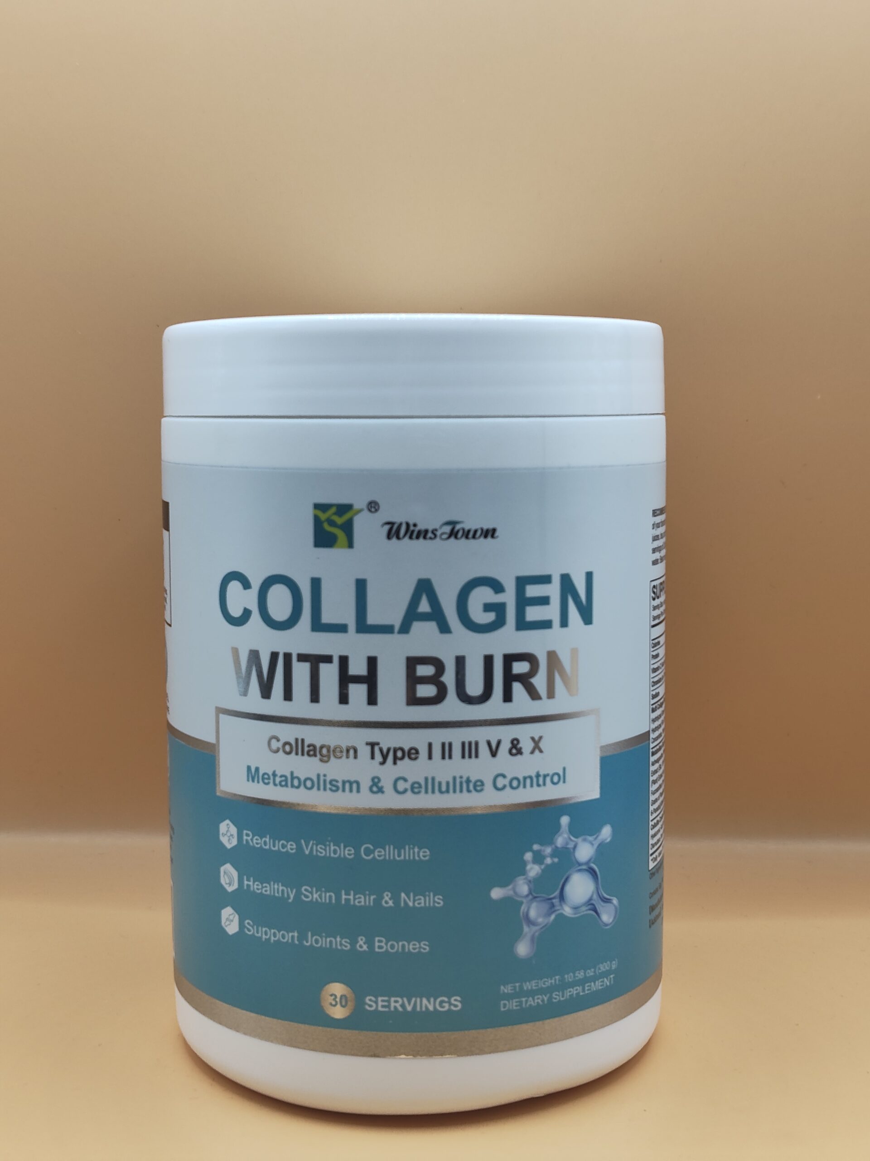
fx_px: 1676
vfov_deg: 38.2
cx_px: 435
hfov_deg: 29.1
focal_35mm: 50
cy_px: 580
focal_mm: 5.56
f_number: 1.88
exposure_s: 1/100
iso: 220
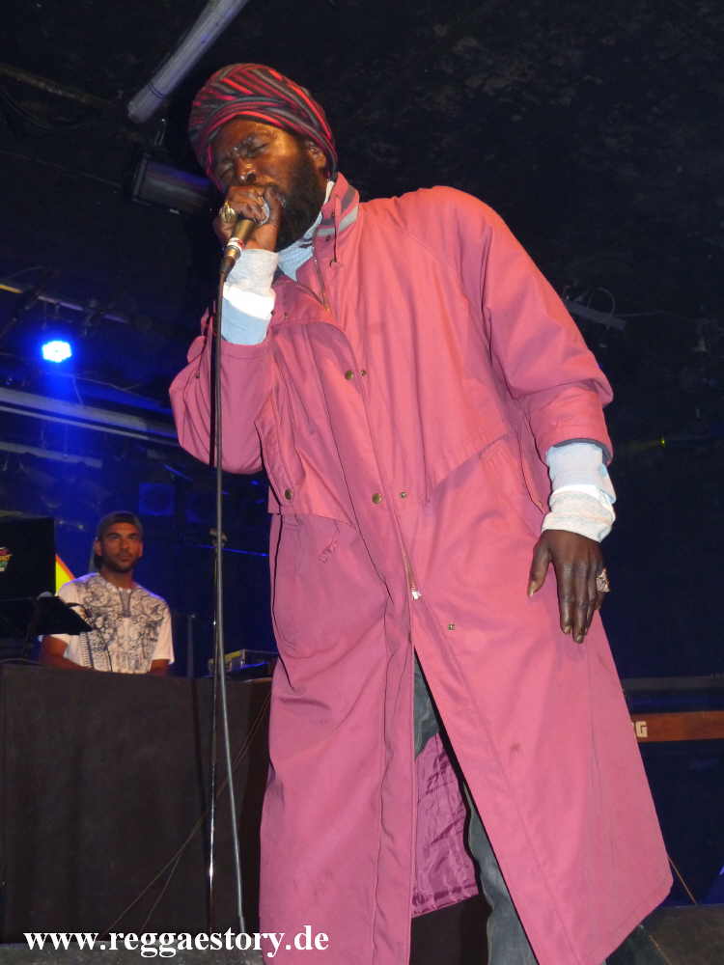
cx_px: 362
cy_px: 482
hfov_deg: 37.7
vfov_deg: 49.0
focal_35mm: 38
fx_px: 1060
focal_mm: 6.8
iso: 400
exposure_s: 1/60
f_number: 2.8
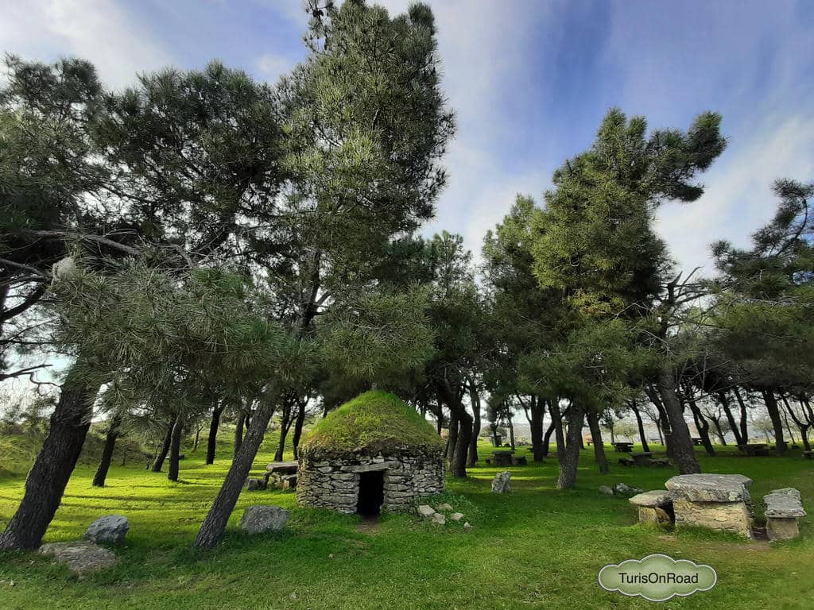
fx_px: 306
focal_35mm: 13
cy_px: 305
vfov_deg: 89.9
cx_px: 407
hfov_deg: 106.2
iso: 40
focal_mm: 1.42
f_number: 2.2
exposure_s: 1/265
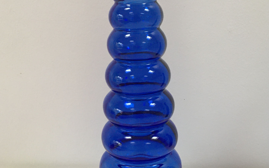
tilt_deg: -13.7
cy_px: 69
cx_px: 137
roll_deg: +1.4
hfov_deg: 43.5
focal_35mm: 46
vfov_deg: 27.9
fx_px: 337
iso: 160
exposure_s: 1/33
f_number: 2.2
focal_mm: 4.15
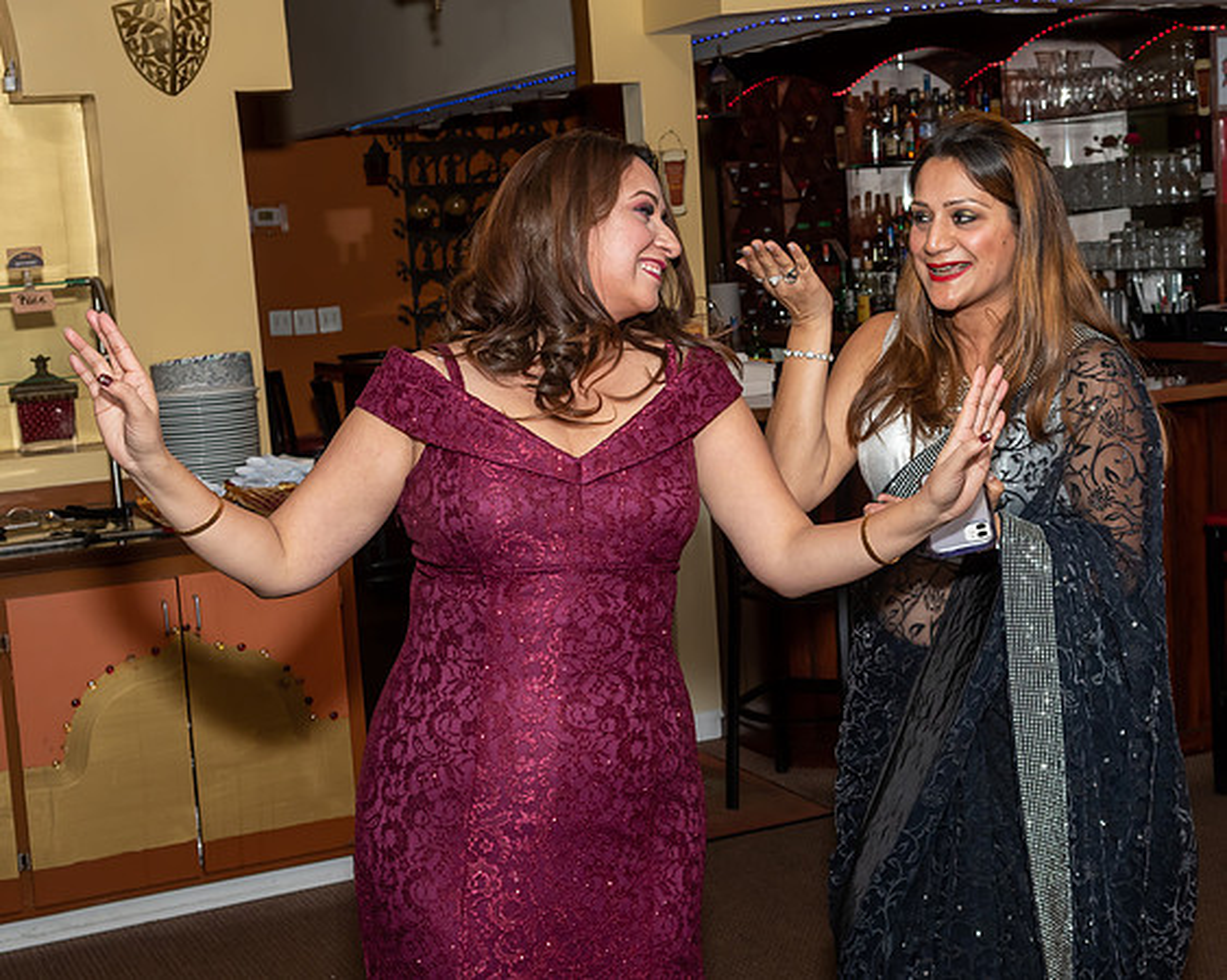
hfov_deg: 35.2
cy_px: 451
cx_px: 739
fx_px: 1924
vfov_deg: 28.6
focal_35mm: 53
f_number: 6.3
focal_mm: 26
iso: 500
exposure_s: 1/250
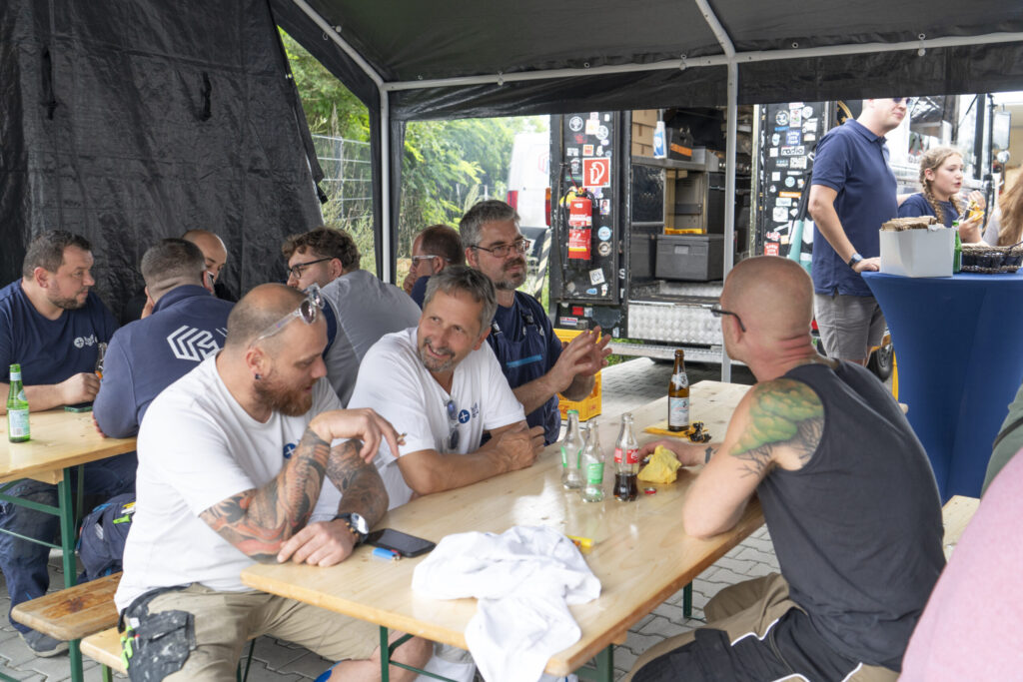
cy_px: 341
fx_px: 995
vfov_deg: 37.9
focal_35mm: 35
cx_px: 512
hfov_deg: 54.4
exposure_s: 1/160
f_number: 4
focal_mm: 35
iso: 400
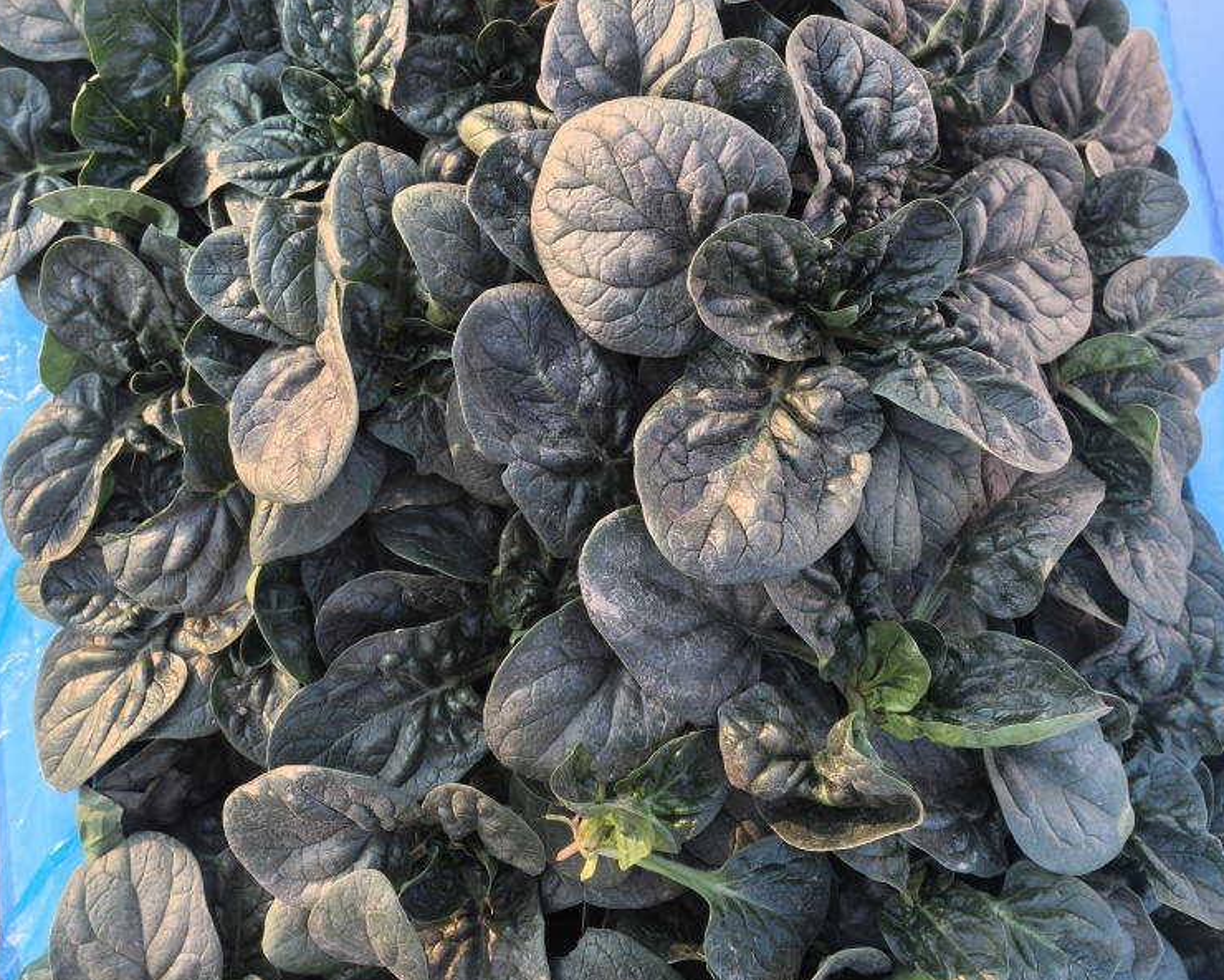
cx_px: 590
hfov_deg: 47.9
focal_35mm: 38
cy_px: 365
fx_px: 1377
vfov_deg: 38.9
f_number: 2
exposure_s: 1/407
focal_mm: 5.75
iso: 50
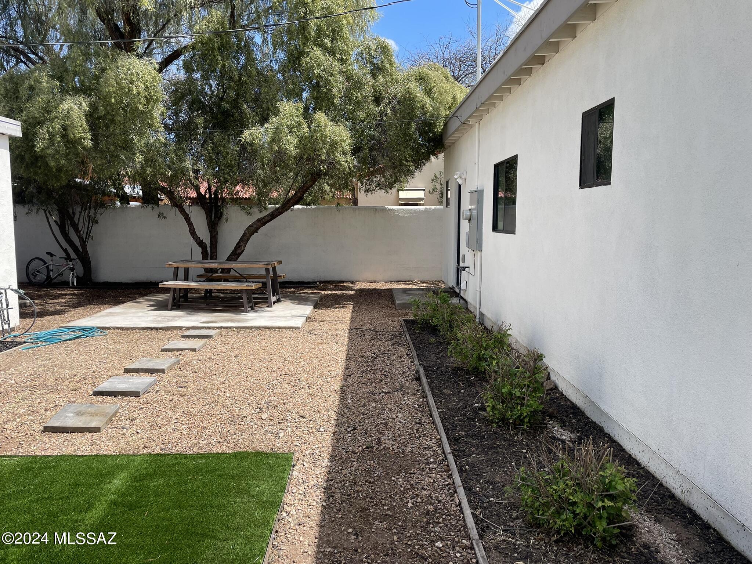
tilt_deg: -3.9
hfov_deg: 67.3
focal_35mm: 26
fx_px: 565
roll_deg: -0.1
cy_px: 282
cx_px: 376
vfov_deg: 53.1
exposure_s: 1/1887
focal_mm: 4.2
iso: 32
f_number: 1.6
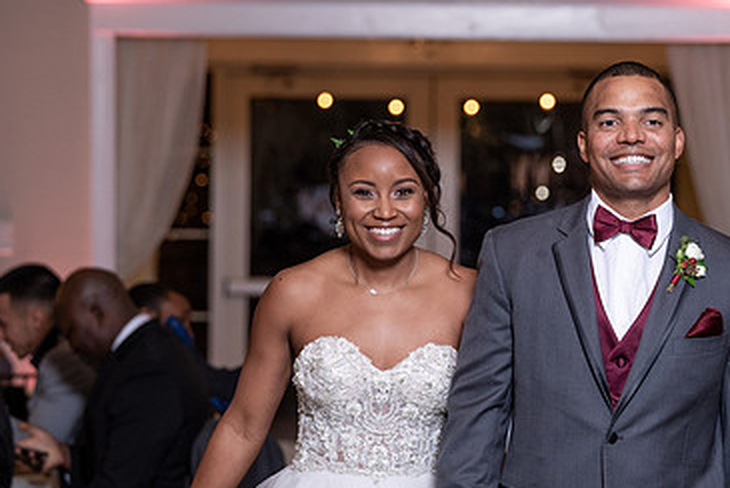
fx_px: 4302
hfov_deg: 9.7
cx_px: 495
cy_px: 271
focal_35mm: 212
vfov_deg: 6.5
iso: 800
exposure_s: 1/200
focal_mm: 116
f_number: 4
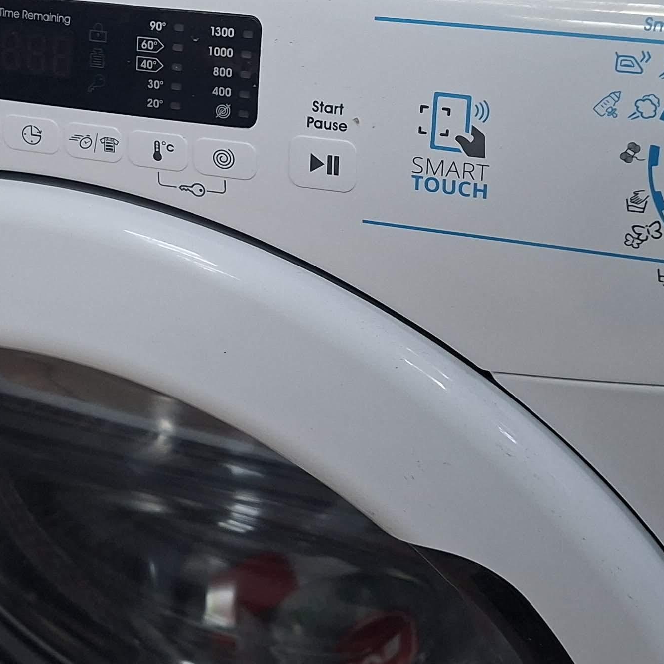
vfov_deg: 27.6
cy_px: 139
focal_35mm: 61
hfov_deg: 27.8
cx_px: 180
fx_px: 1324
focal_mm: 5.54
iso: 320
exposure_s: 1/100
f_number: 1.8
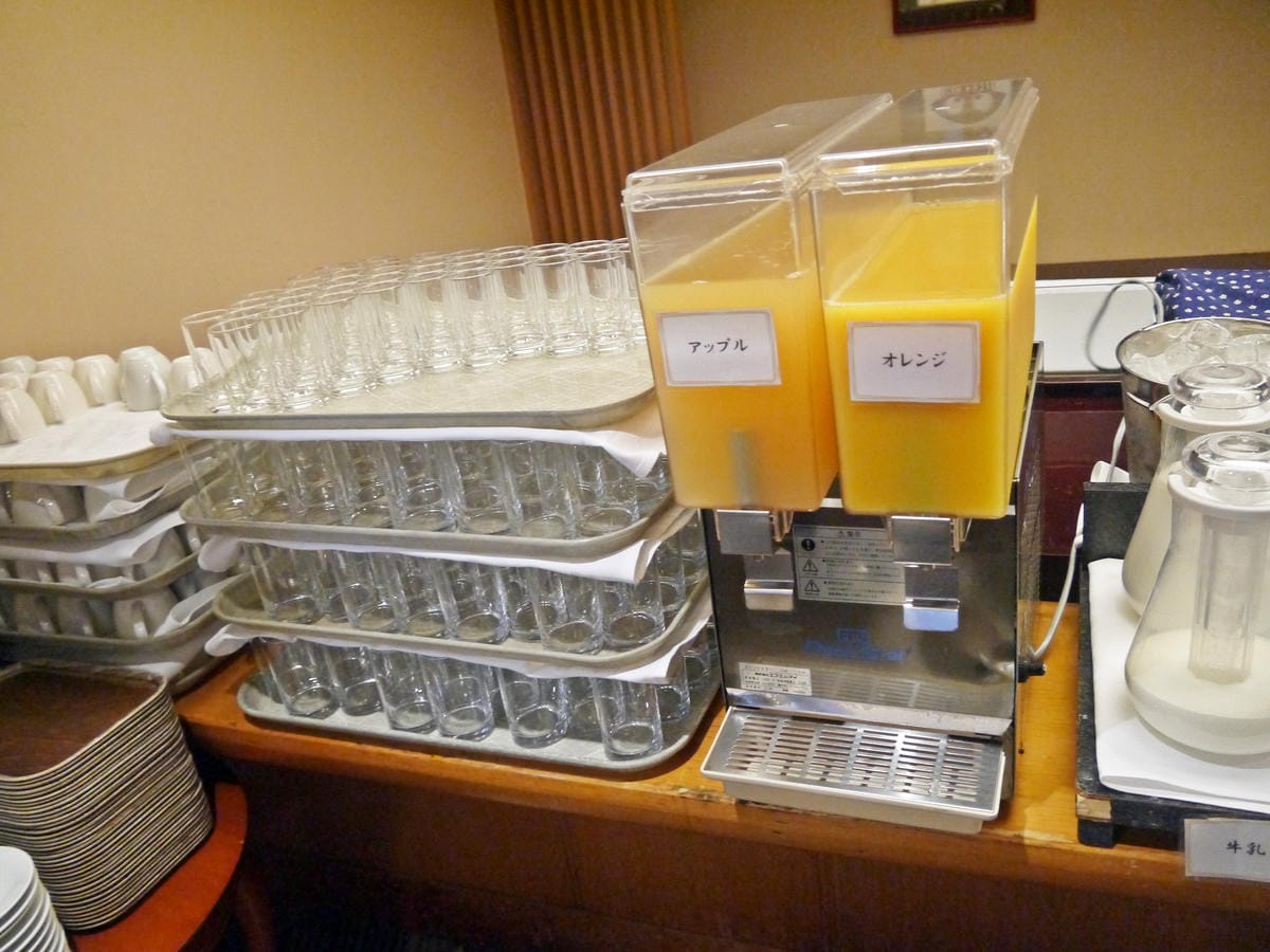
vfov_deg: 49.7
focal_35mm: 28
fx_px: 1027
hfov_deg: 63.4
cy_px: 476
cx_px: 635
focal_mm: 14
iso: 1600
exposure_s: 1/125
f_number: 3.5
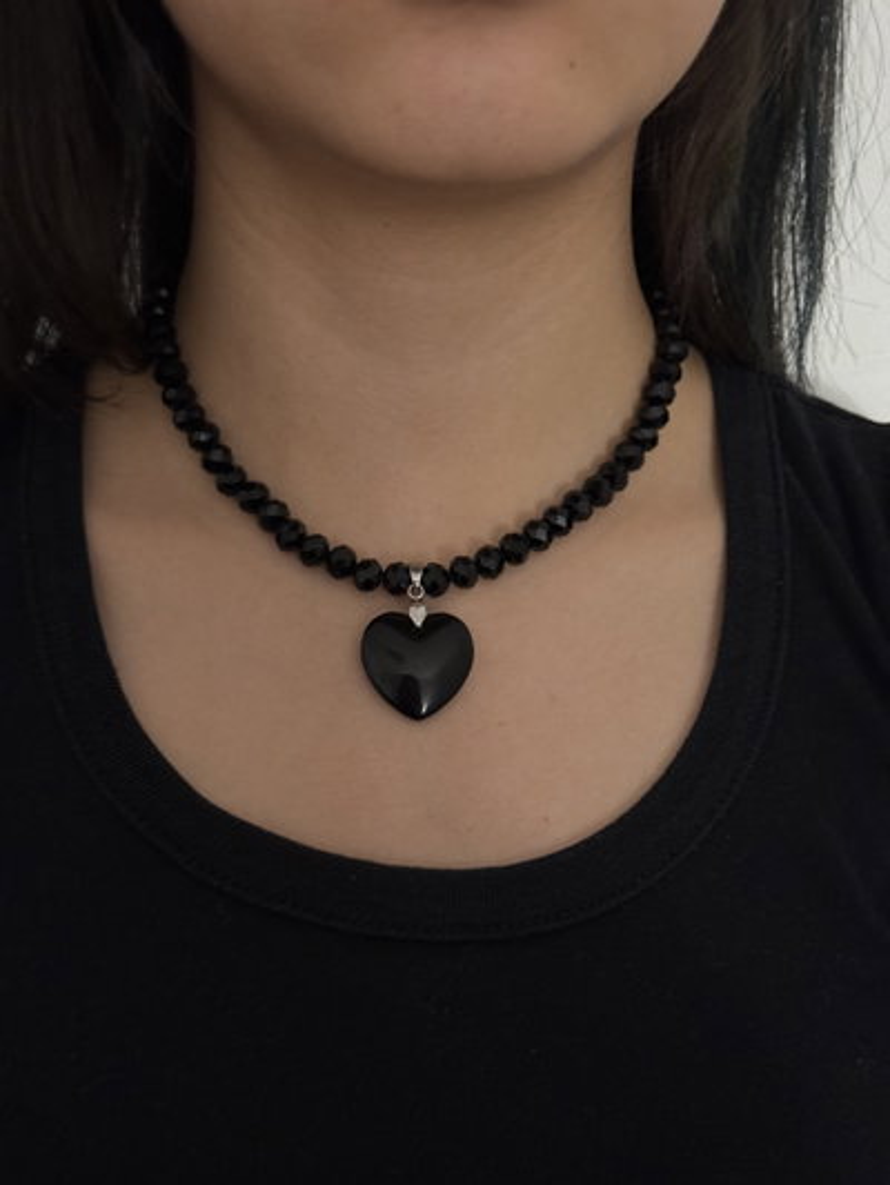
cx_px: 445
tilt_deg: -9.2
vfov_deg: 39.6
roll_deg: -0.9
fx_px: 1645
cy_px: 592
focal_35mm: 48
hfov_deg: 30.3
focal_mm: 6.76
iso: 400
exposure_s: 1/33
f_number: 1.78
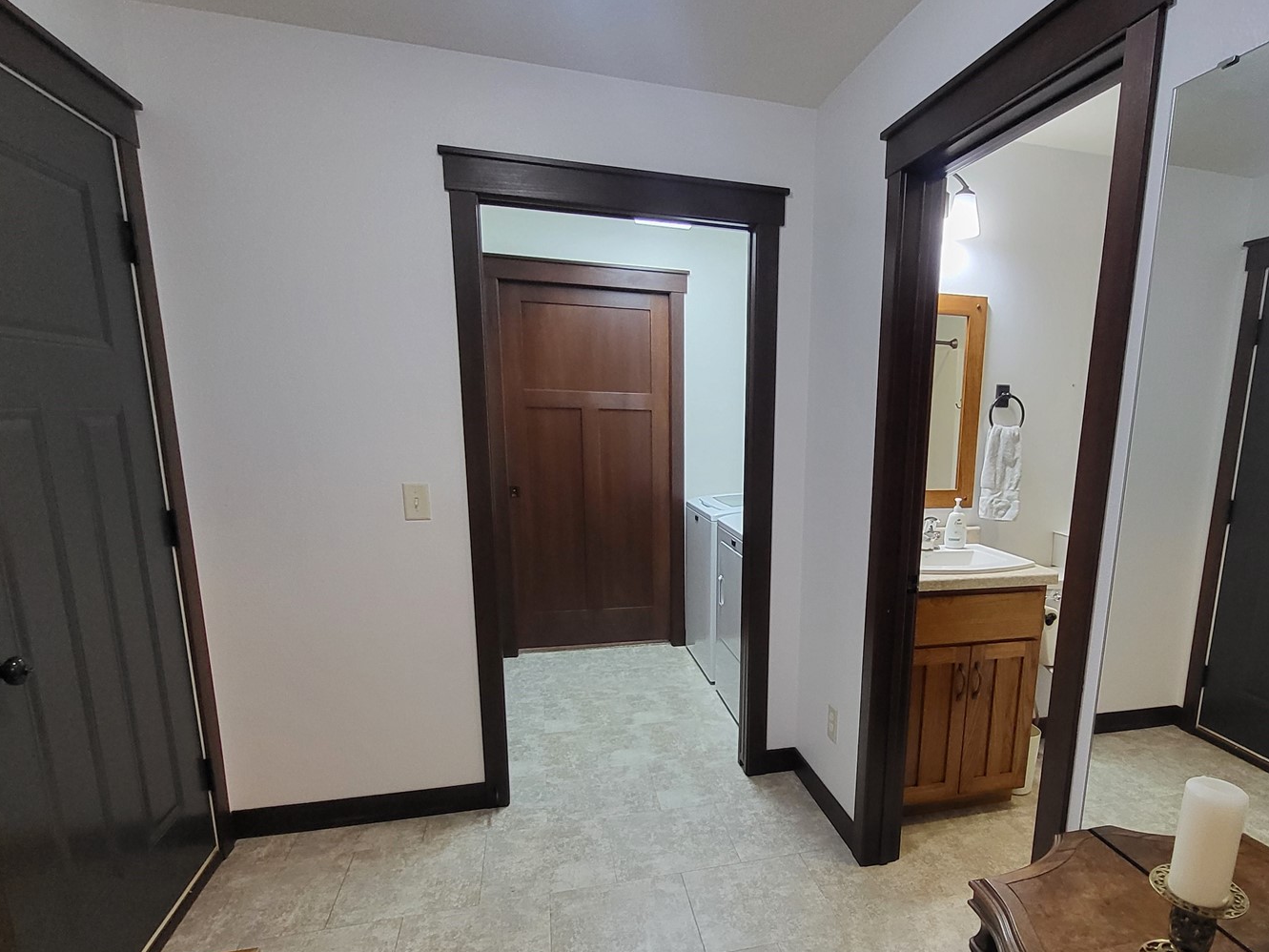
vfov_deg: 65.4
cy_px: 563
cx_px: 802
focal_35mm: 20
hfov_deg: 80.1
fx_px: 733
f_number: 2.2
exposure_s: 1/60
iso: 400
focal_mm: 1.74
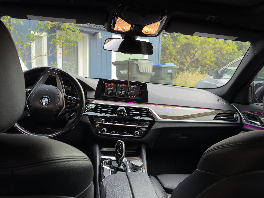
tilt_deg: -7.3
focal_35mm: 35
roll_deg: -1.5
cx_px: 132
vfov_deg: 40.7
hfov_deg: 52.6
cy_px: 99
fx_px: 267
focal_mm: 6.76
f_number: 1.78
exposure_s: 1/58
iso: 100
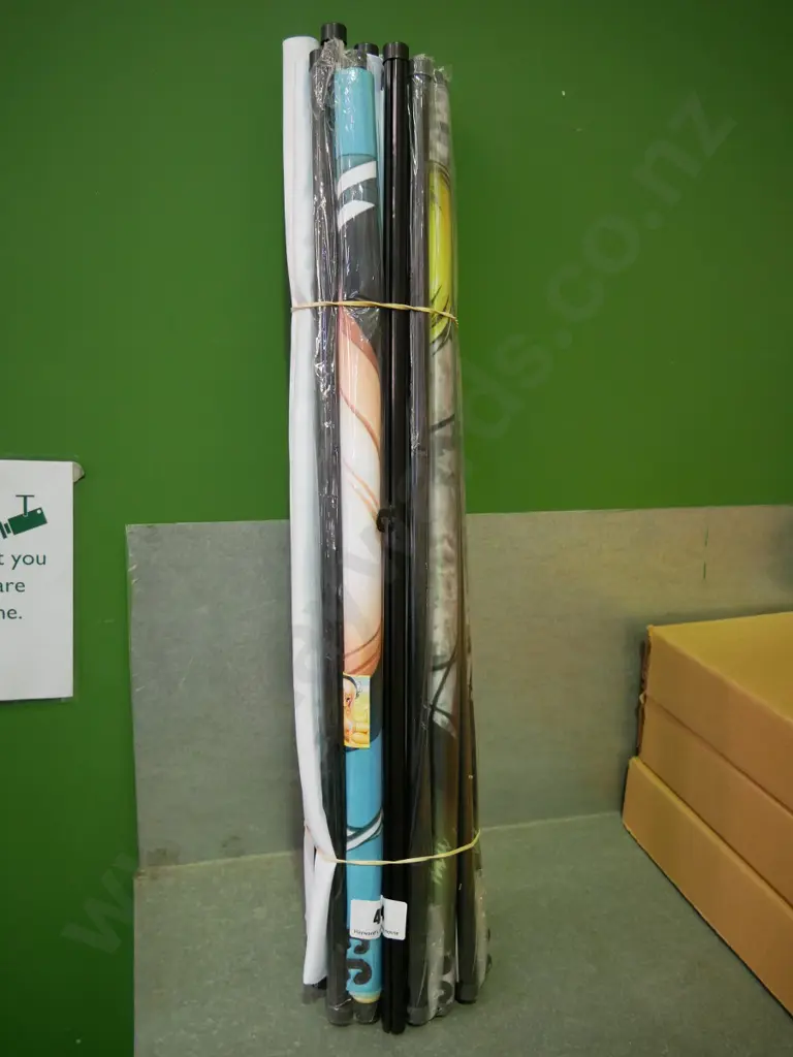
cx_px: 396
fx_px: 916
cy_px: 528
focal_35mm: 30
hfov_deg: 46.8
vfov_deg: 60.0
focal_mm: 15
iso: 800
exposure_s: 1/60
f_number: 3.7
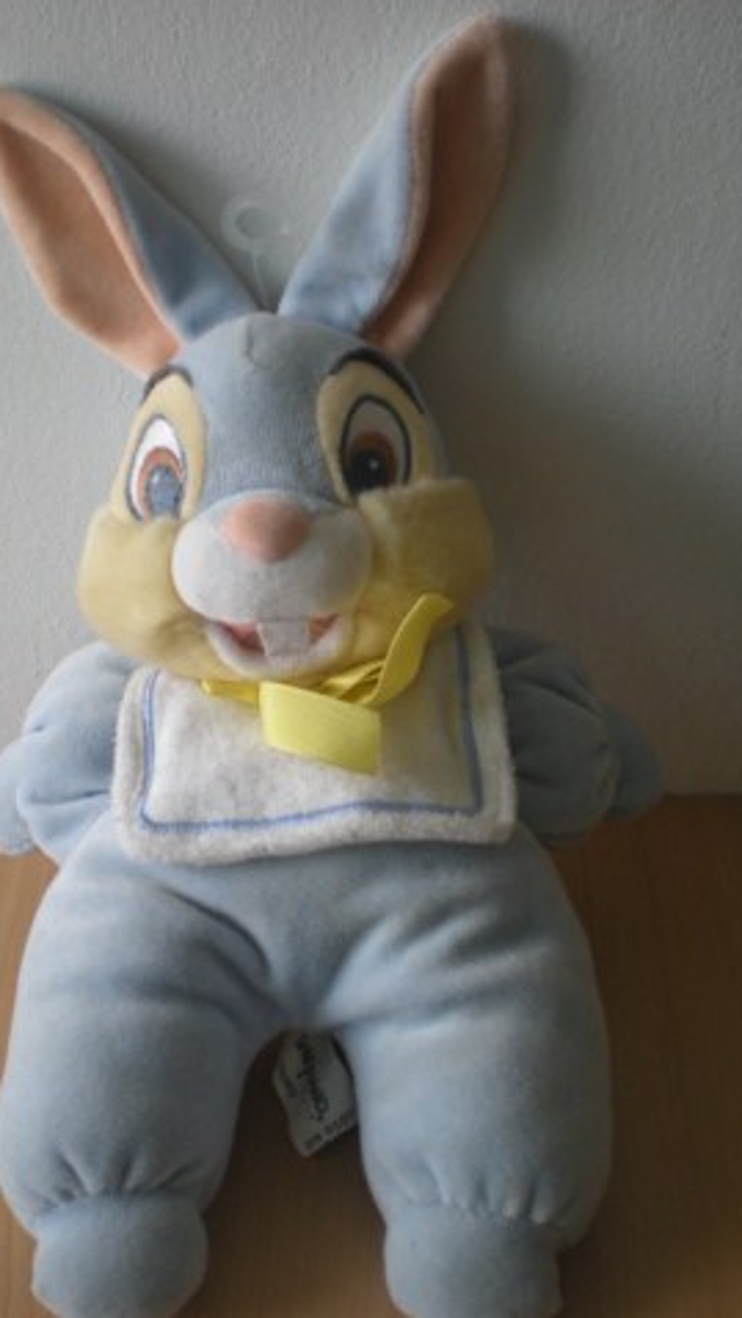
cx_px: 306
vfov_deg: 45.4
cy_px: 711
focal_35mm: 45
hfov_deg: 26.5
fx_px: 1573
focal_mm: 6.3
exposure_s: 1/59.7
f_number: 3.1
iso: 135
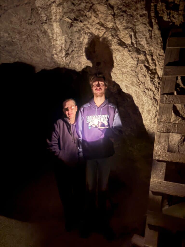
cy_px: 124
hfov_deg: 53.1
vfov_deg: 67.3
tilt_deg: -5.0
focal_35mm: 26
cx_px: 92
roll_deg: +0.1
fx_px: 185
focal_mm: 5.96
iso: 4000
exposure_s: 1/5
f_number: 1.6
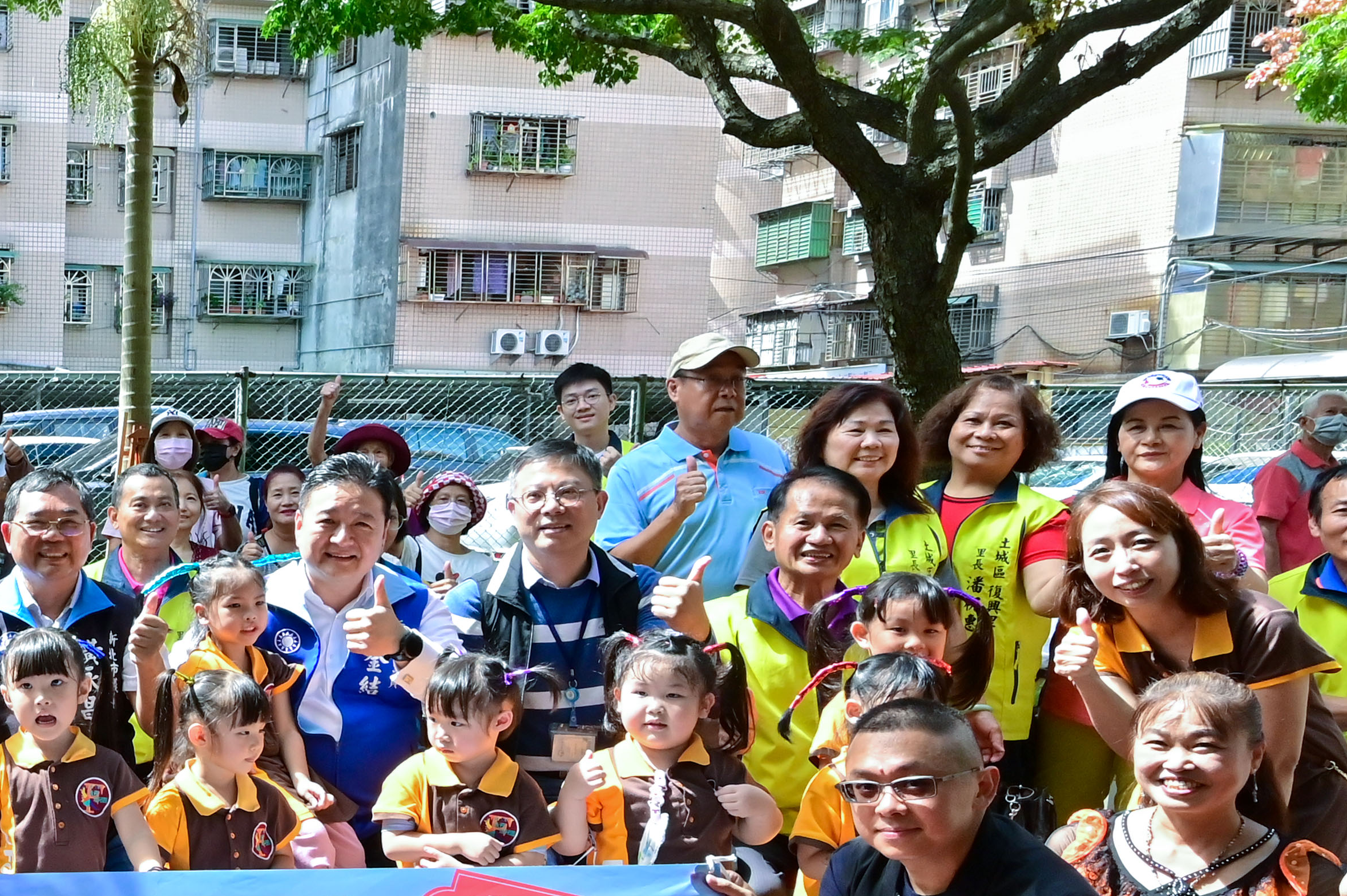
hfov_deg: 37.6
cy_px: 459
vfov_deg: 31.6
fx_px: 1581
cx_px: -176
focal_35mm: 42
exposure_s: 1/320
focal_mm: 16.5
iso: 800
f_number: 11
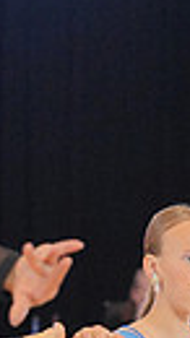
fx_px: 2852
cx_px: 77
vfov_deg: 6.7
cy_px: 554
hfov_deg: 3.8
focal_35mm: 318
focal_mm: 68
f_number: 3.2
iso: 2500
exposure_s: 1/500
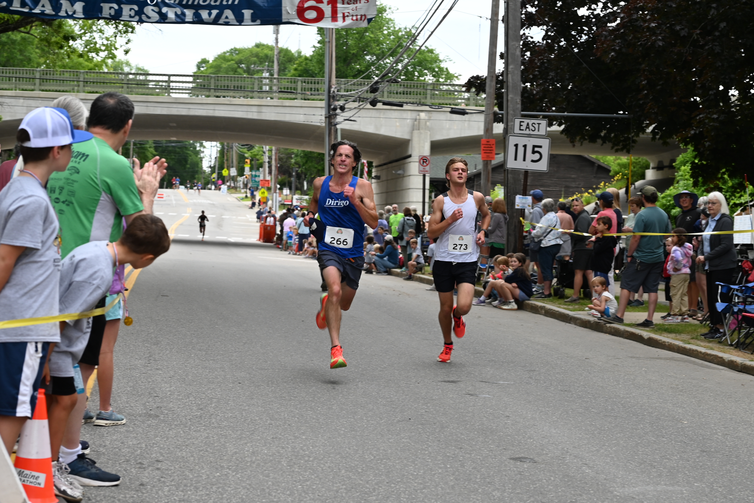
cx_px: 377
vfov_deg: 17.3
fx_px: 1654
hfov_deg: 25.7
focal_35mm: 79
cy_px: 252
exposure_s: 1/250
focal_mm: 53
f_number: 4.5
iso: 200
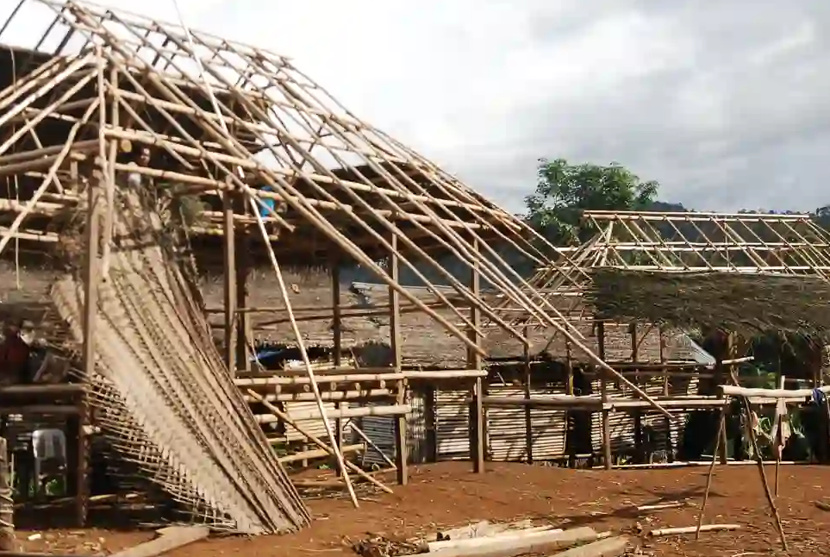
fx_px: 1109
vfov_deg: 28.2
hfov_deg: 40.9
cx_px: 344
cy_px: 236
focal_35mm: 48
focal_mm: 22
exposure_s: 1/2500
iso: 320
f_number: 4
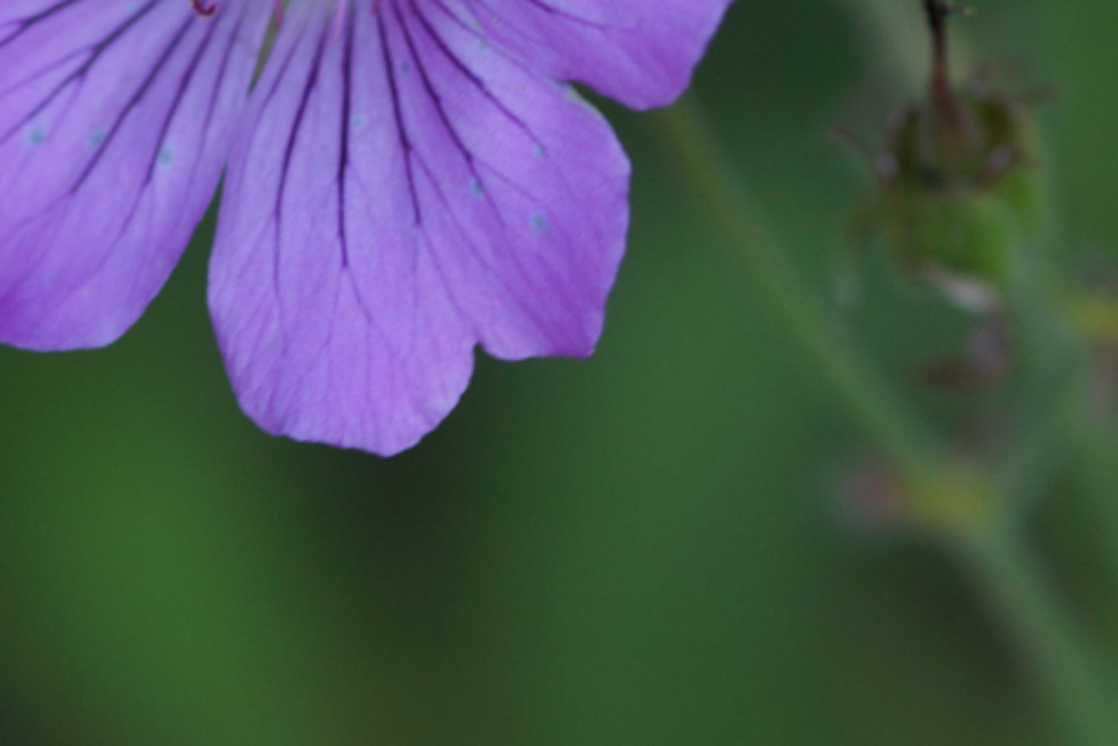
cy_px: 9
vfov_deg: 3.6
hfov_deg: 5.4
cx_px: 548
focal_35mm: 379
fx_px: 11773
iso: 400
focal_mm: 100
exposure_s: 1/160
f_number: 4.5
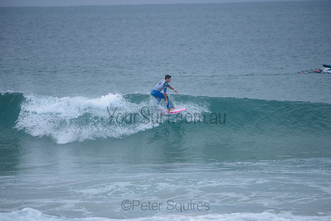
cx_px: 166
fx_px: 3770
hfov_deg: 5.0
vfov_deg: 3.4
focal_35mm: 410
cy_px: 110
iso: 180
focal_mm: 410
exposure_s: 1/800
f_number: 5.6
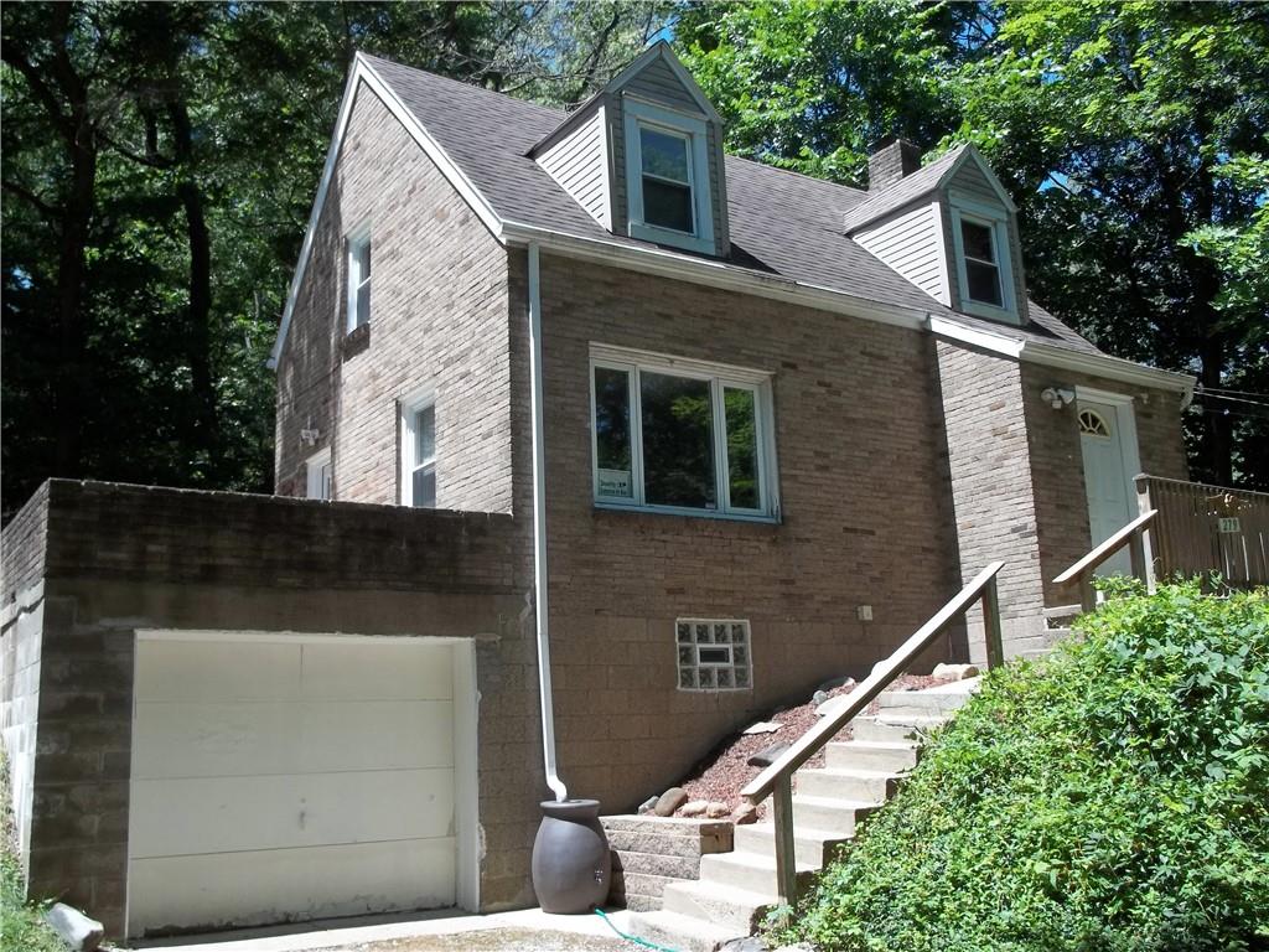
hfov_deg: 55.4
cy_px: 476
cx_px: 634
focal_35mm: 33
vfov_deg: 42.9
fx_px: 1210
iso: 64
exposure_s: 1/320
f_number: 3.3
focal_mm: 5.9
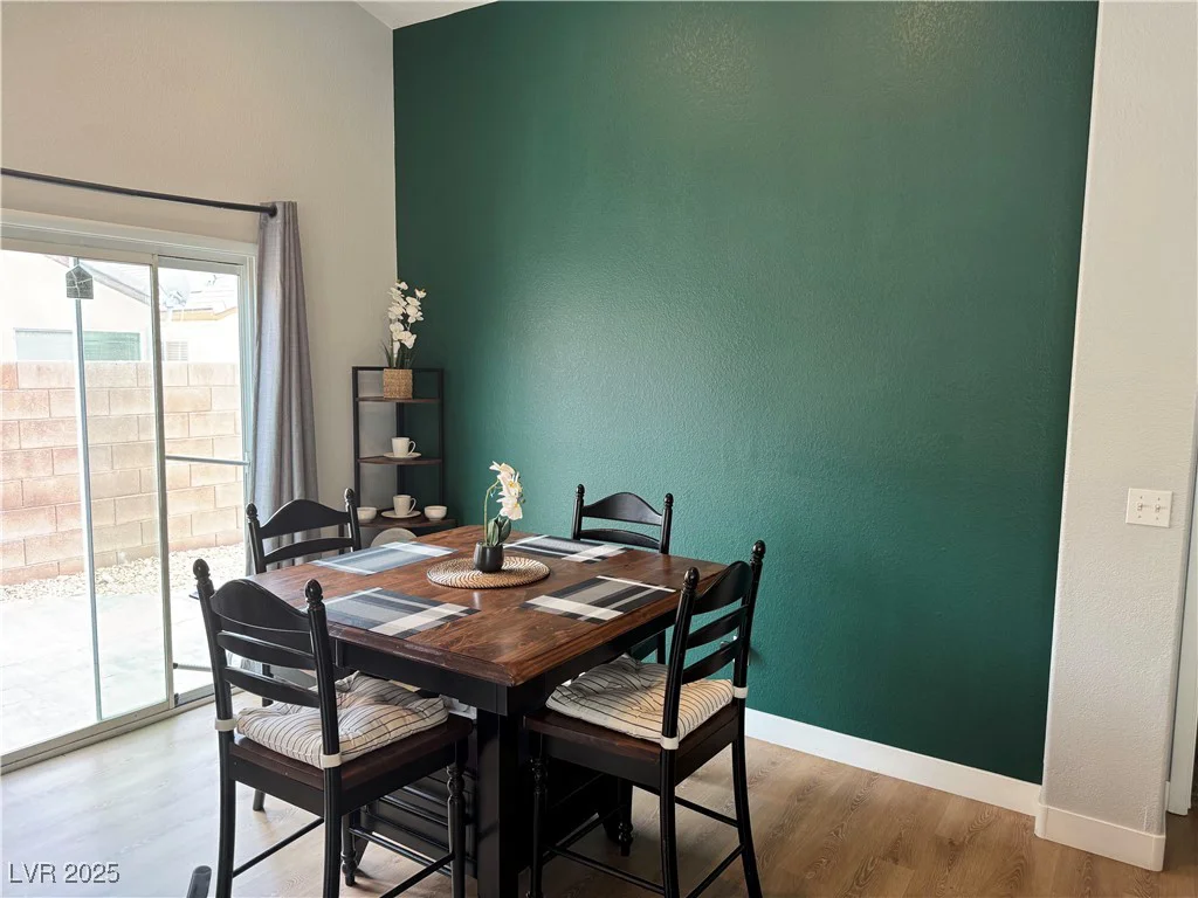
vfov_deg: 56.8
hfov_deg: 71.6
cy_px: 449
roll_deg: -1.2
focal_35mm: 24
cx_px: 599
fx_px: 831
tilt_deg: -6.9
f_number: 1.78
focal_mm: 6.76
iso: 160
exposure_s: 1/120
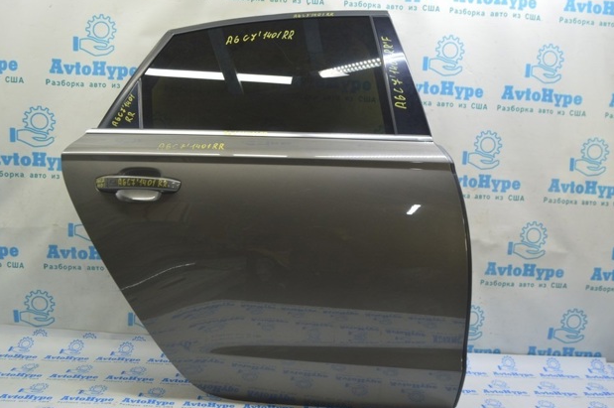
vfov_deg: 42.2
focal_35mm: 31
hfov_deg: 60.3
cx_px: 300
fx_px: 528
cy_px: 208
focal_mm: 20
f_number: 5.6
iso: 400
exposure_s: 1/20
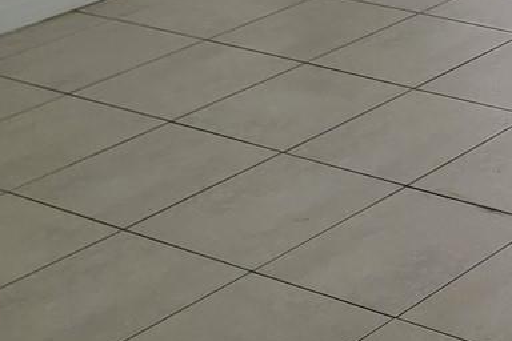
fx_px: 1479
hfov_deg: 16.3
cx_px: 939
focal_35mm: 104
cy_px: -155
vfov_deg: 12.6
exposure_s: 1/120
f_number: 1.8
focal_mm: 6.7
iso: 320
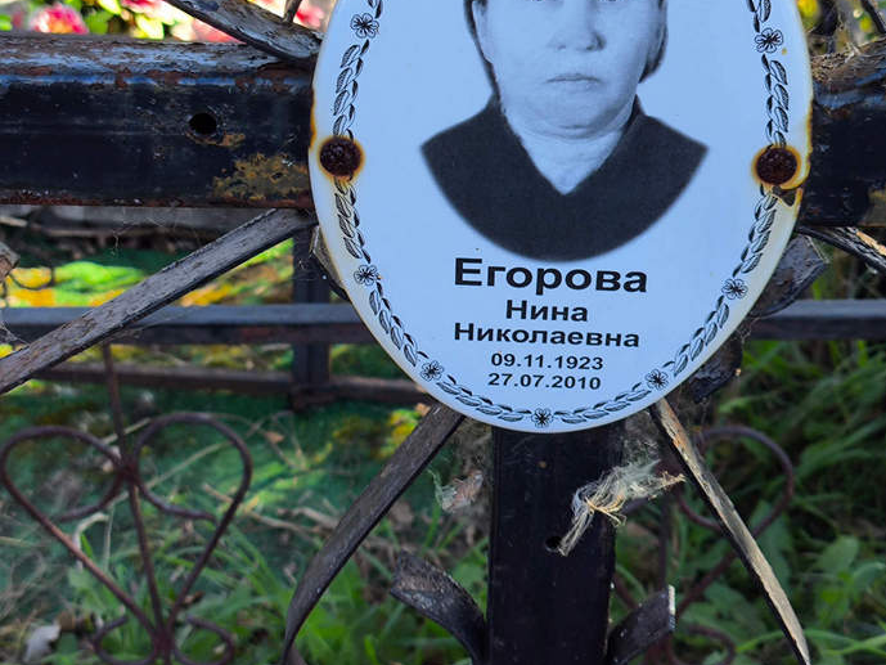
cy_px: 295
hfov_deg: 33.2
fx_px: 1485
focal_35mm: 58
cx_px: 493
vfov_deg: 25.2
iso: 50
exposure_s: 1/300
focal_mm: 4.71
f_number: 1.7
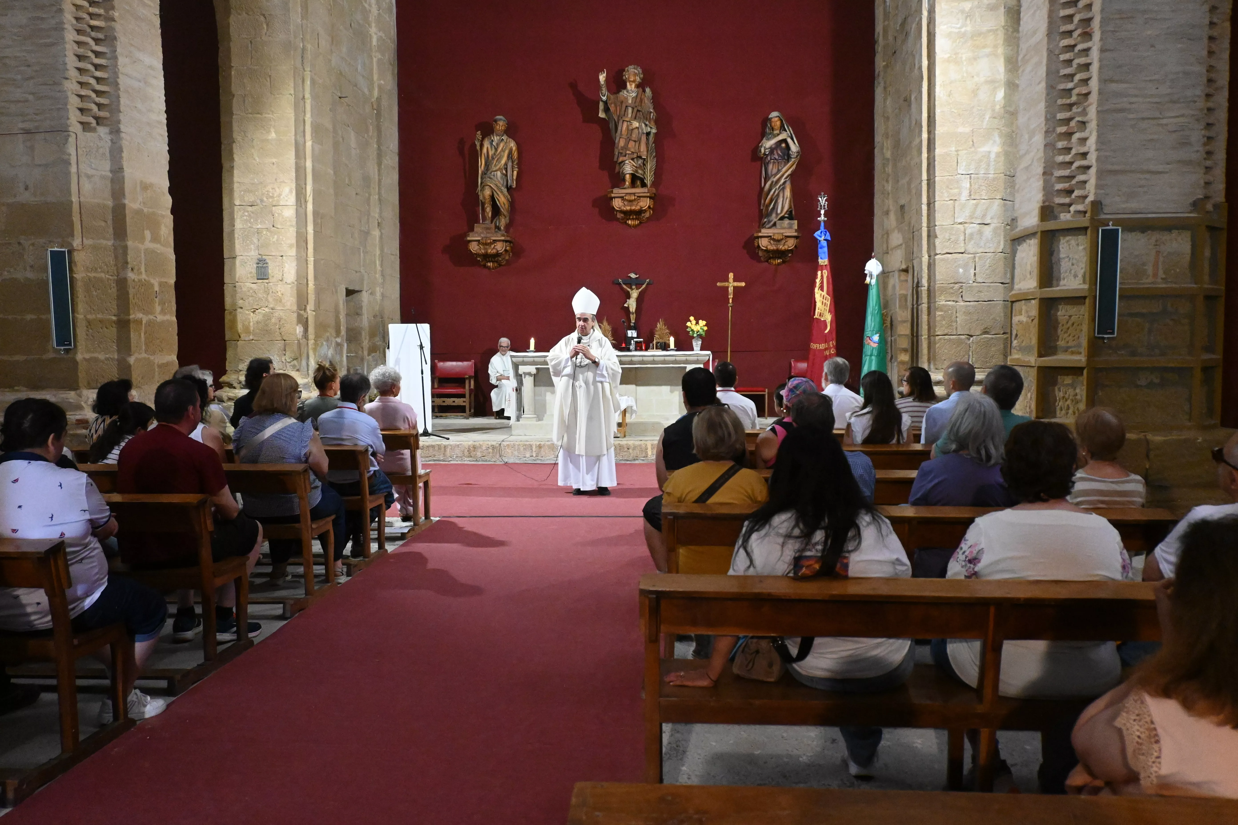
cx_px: 619
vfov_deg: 41.7
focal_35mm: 32
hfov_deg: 59.5
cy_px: 412
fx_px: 1083
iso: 6400
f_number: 5.6
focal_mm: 21
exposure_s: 1/125
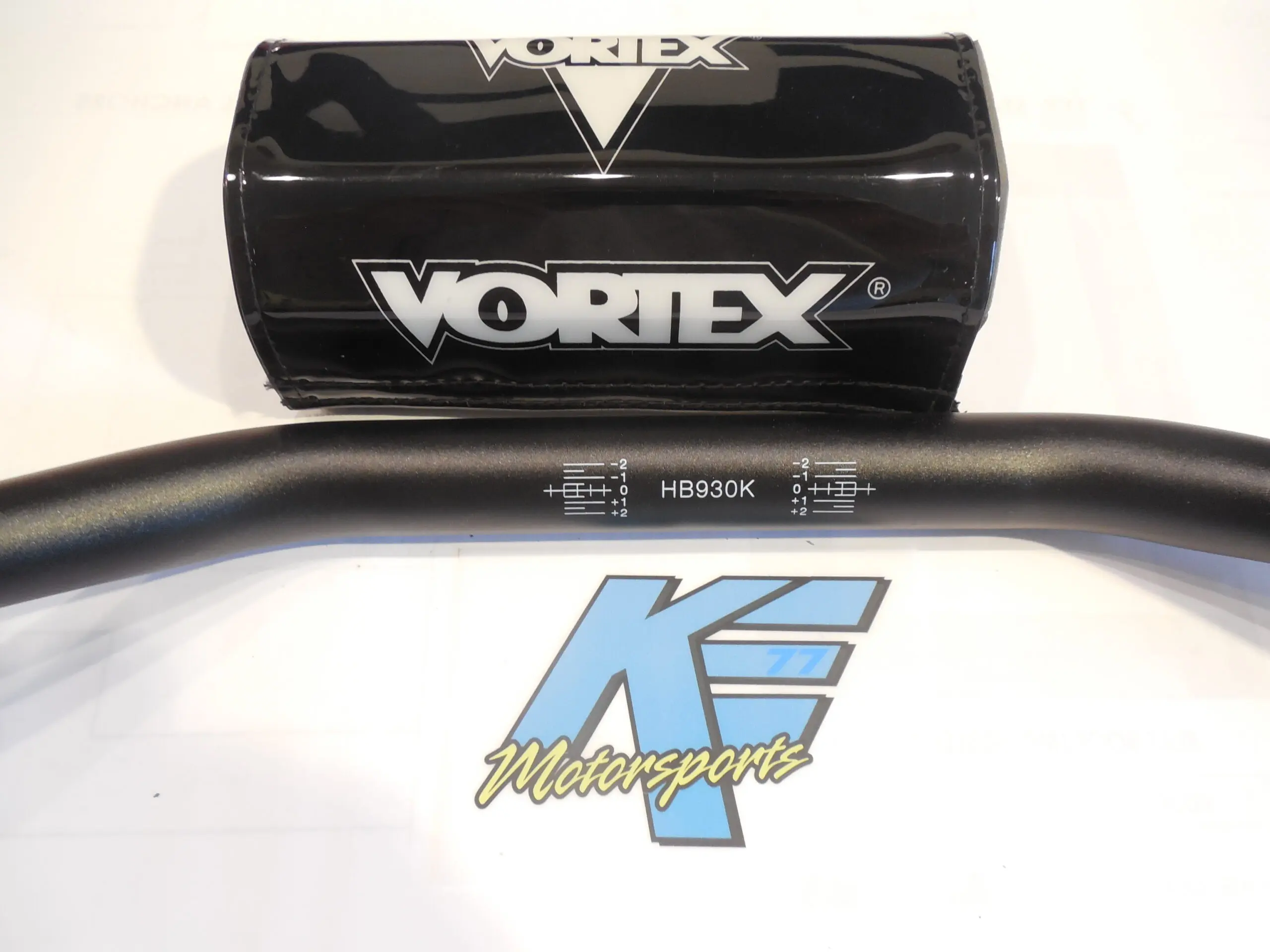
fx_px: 917
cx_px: 635
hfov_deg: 69.4
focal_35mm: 25
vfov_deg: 54.9
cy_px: 476
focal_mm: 4.5
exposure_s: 1/30
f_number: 3.3
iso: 360
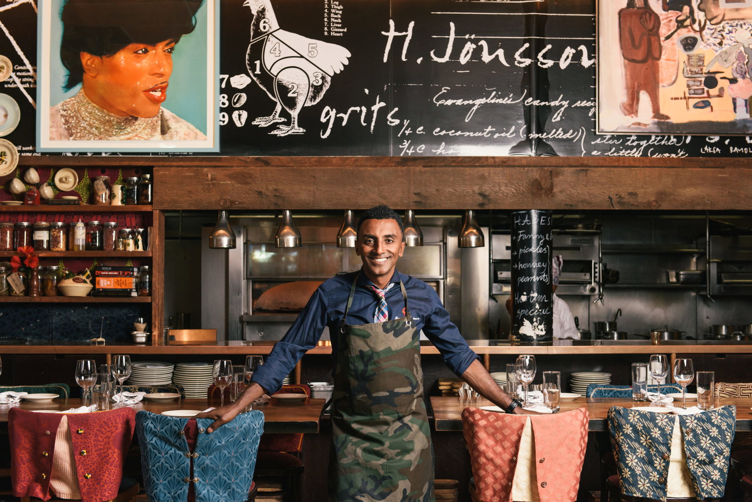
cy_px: 251
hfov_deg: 39.6
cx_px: 376
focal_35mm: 50
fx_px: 1045
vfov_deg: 27.0
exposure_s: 1/160
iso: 400
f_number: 4
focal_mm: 50
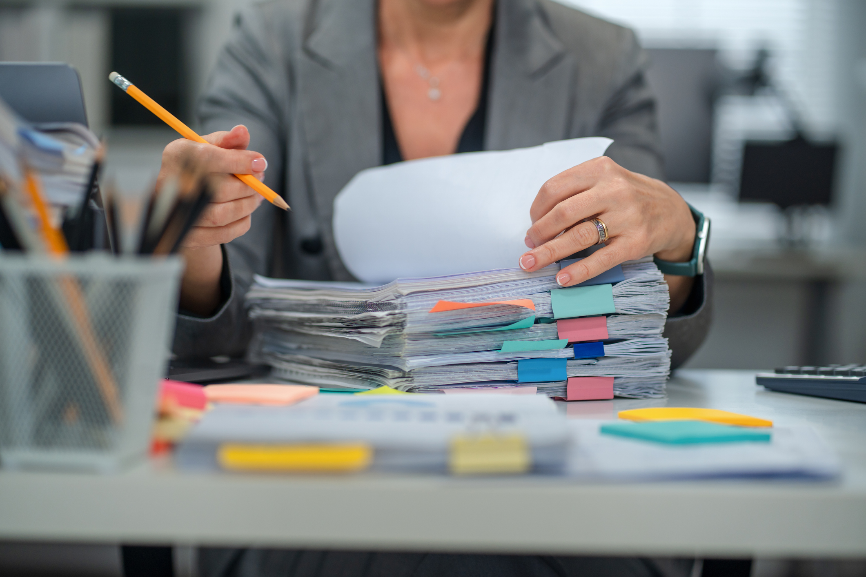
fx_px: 2045
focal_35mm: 85
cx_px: 433
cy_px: 288
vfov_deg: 16.1
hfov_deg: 23.9
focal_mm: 85
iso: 250
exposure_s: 1/125
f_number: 2.2
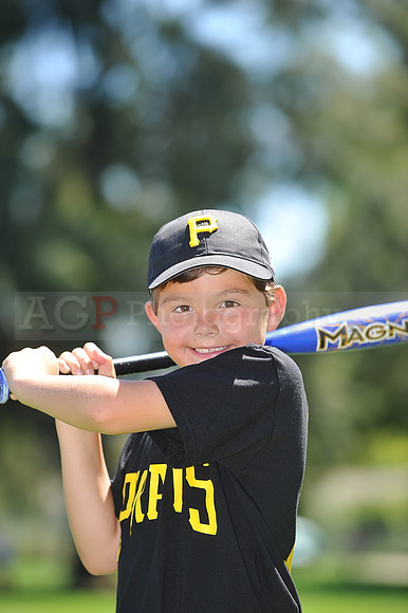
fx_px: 3404
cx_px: 204
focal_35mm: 200
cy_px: 306
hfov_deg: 6.9
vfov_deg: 10.3
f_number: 4.5
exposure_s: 1/500
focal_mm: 200
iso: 200
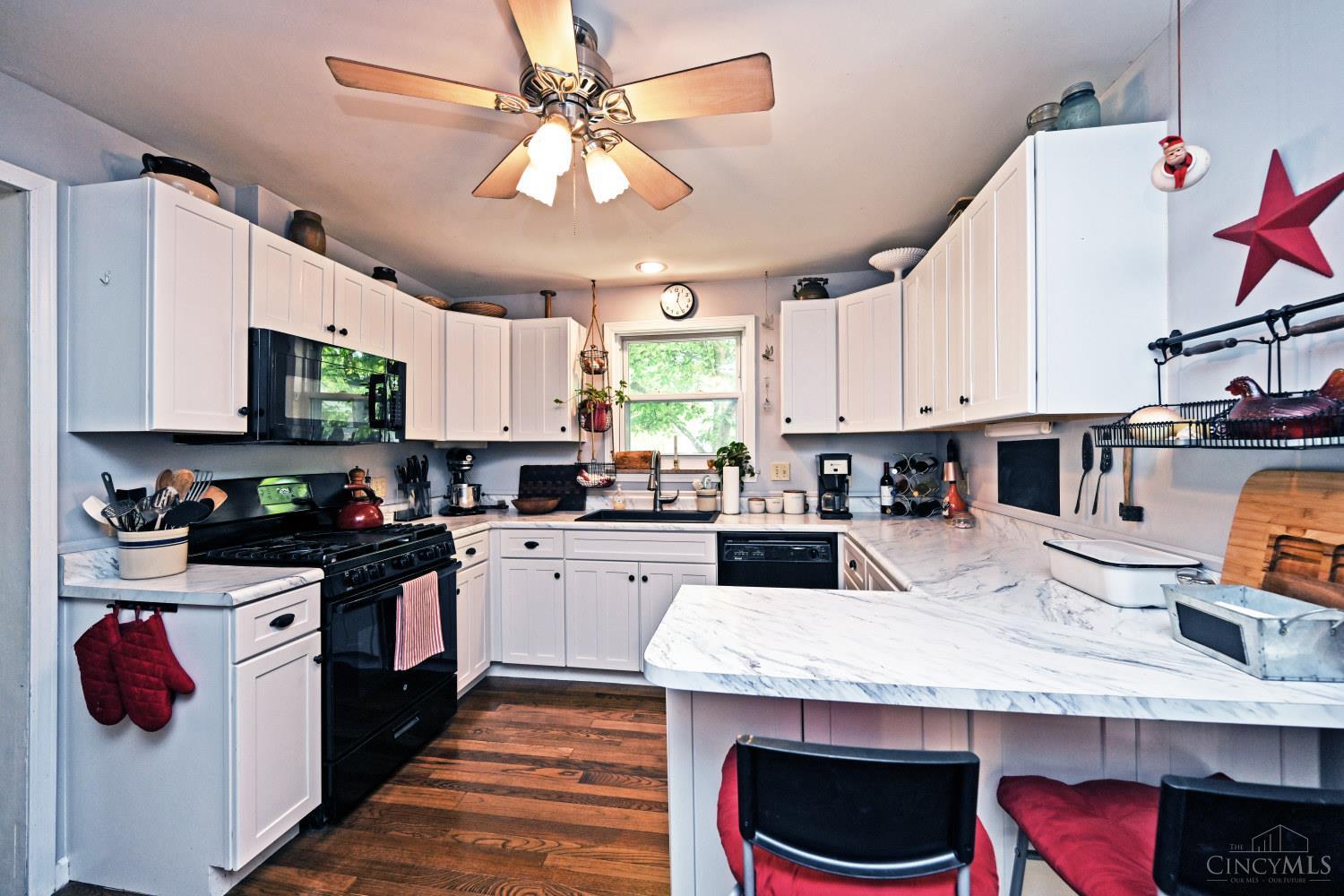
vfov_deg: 81.2
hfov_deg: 104.3
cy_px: 448
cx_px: 672
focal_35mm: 14
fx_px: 523
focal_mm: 14
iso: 200
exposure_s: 1/60
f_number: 4.5
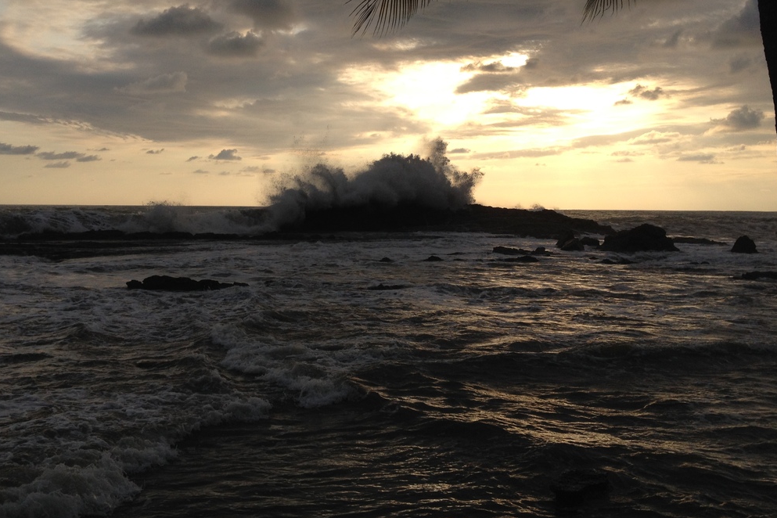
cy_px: 171
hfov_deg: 44.4
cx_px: 328
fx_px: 950
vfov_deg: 30.3
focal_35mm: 44
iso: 50
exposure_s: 1/2632
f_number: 2.4
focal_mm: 4.28
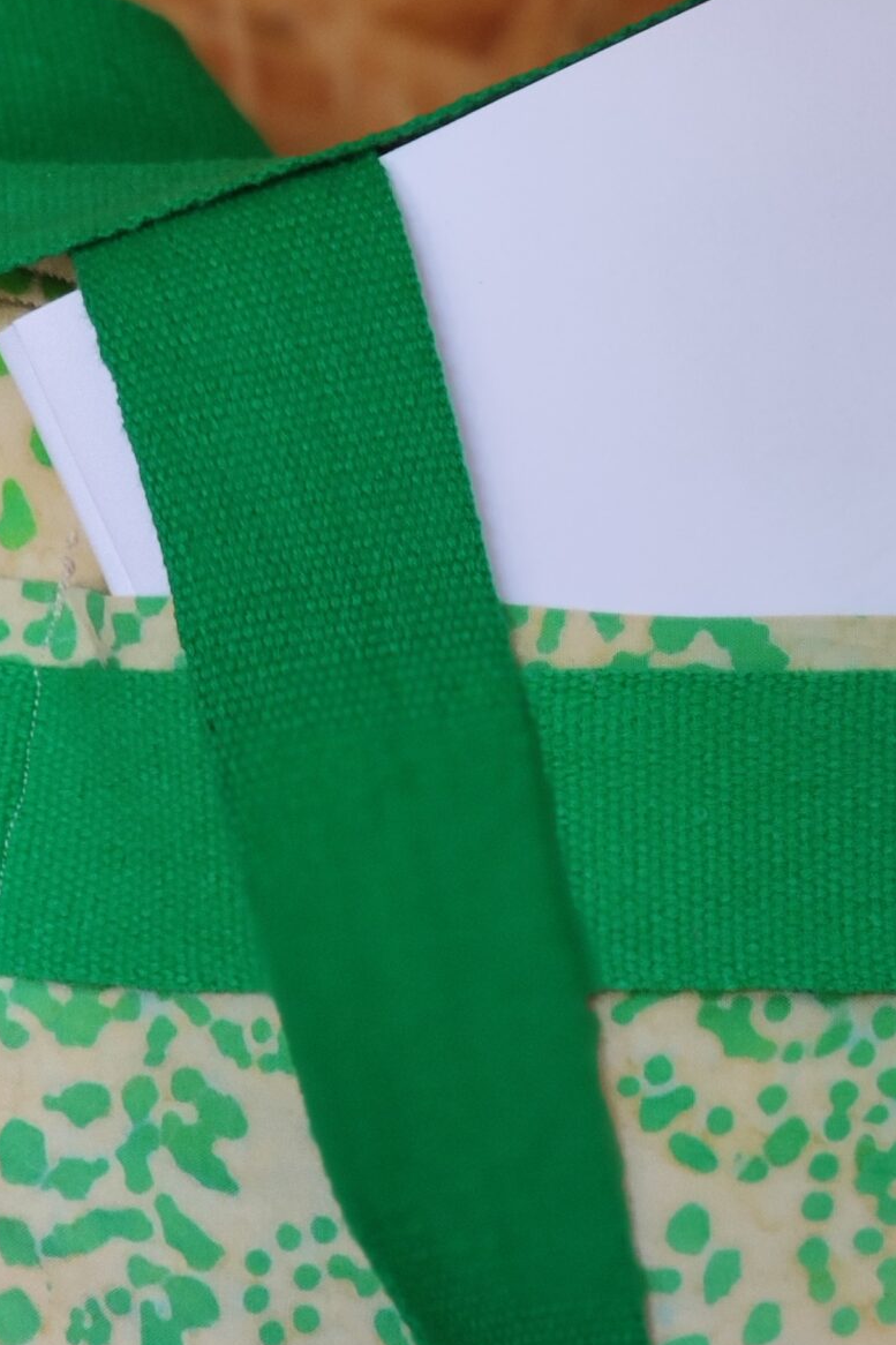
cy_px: 952
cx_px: 860
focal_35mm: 169
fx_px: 6311
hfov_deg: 8.1
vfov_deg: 12.1
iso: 640
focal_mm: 6.95
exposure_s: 1/50
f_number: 2.44
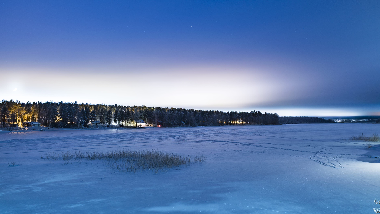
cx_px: 189
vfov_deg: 32.0
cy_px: 94
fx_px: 373
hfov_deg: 54.0
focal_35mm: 37
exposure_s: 30
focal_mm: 35
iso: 100
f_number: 4
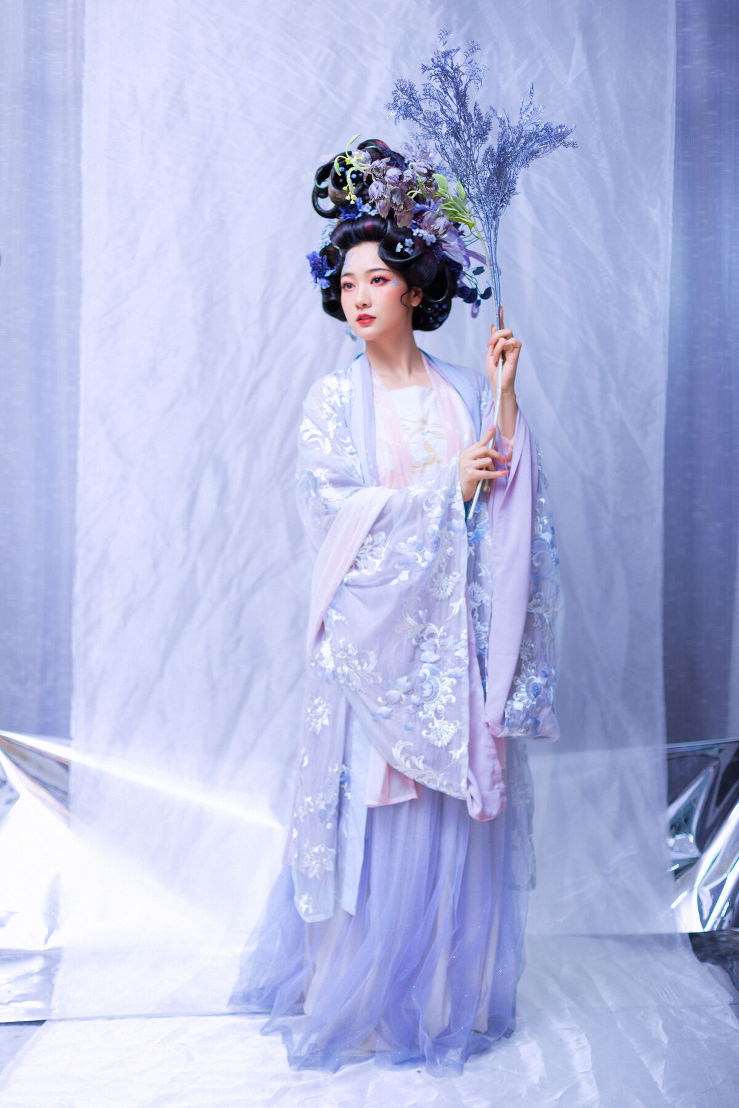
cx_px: 370
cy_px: 554
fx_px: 1539
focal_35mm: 50
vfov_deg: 39.6
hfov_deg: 27.0
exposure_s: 1/160
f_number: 2
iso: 100
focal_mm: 50
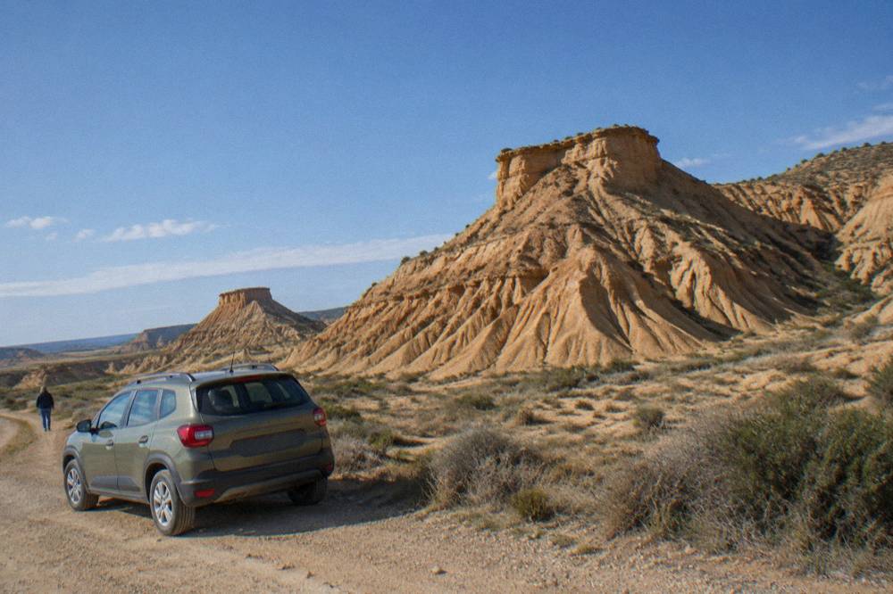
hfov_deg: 40.4
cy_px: 297
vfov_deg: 27.5
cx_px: 446
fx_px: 1215
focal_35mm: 49
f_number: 3.5
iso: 1250
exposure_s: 1/160
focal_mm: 49
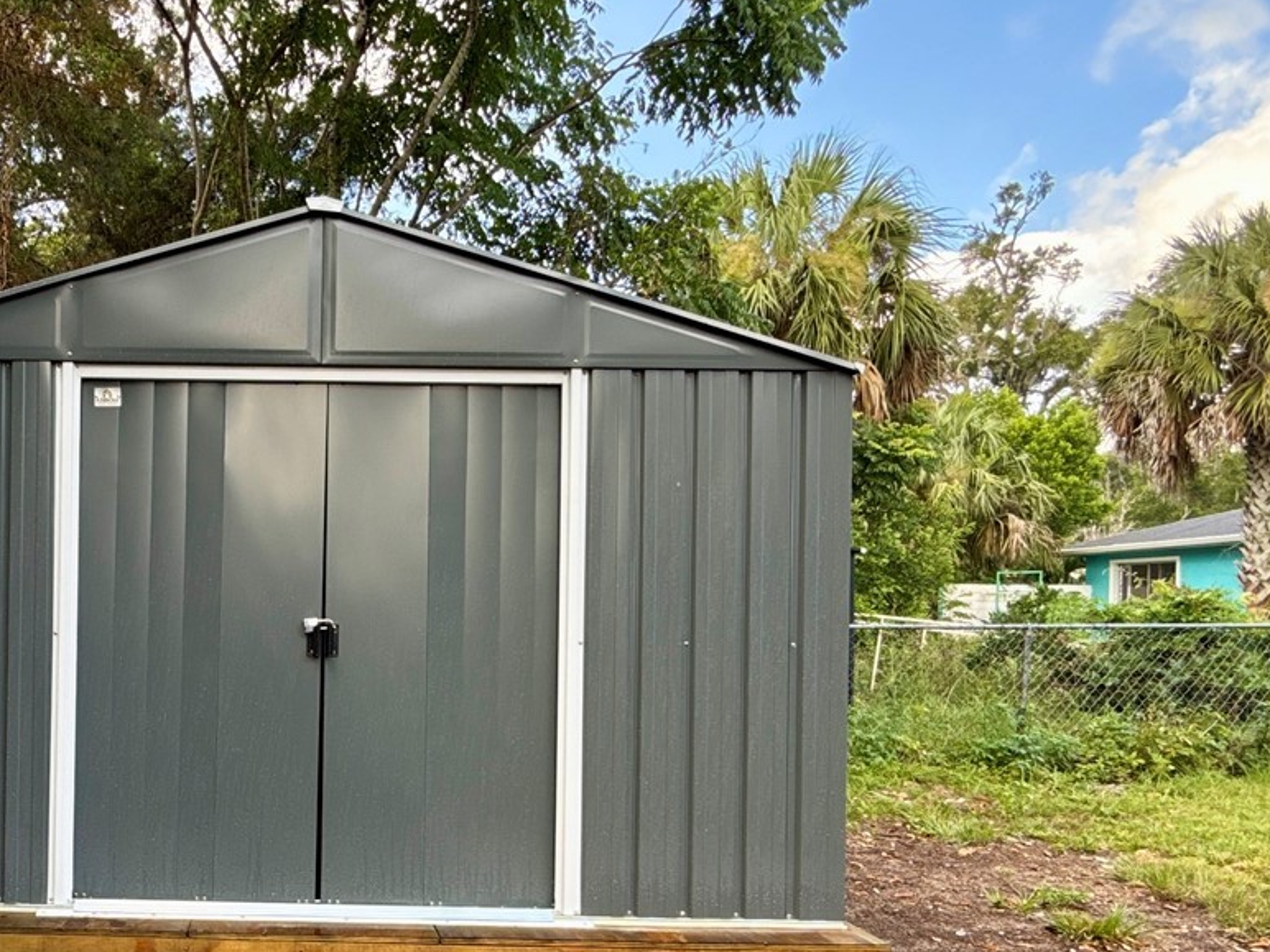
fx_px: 1064
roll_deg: -0.7
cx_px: 260
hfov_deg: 57.2
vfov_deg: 47.5
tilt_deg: -0.4
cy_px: 630
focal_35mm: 29
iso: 64
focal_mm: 2.22
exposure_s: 1/131
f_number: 2.2
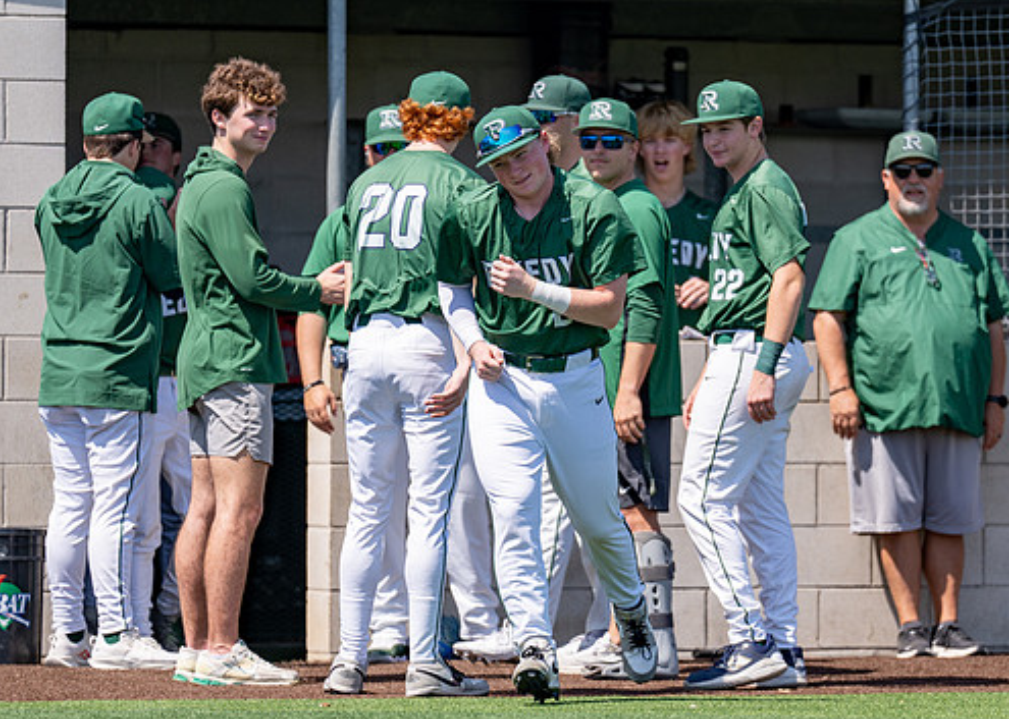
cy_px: 418
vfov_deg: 4.7
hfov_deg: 6.6
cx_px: 592
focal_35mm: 306
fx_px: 8764
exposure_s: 1/2000
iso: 100
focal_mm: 200
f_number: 2.8
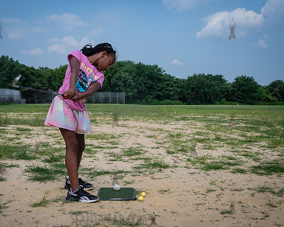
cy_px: 121
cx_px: 134
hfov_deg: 38.8
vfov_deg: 31.4
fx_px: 403
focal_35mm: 48
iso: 160
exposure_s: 1/1250
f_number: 5
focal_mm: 37
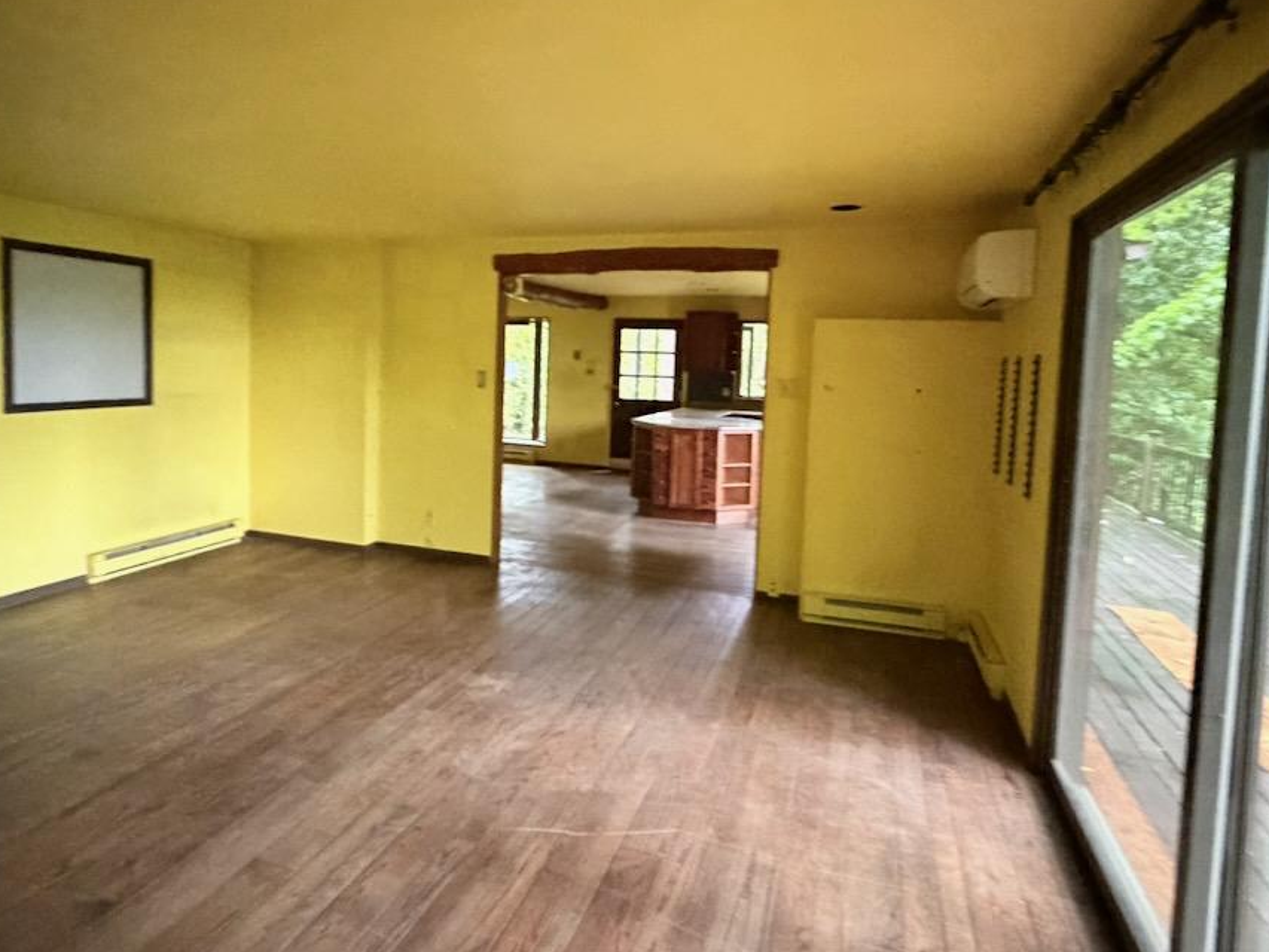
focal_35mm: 21
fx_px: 770
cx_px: 600
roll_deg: -1.1
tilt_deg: -5.7
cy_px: 409
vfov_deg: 63.2
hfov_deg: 78.9
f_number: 2.2
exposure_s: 1/45
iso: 1250
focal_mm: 2.22
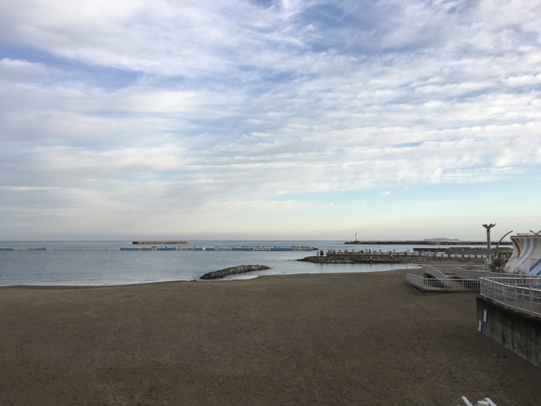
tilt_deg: +4.1
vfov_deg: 48.2
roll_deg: +0.6
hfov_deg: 61.7
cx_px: 270
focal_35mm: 29
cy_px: 203
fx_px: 453
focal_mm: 4.15
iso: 25
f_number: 2.2
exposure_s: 1/686
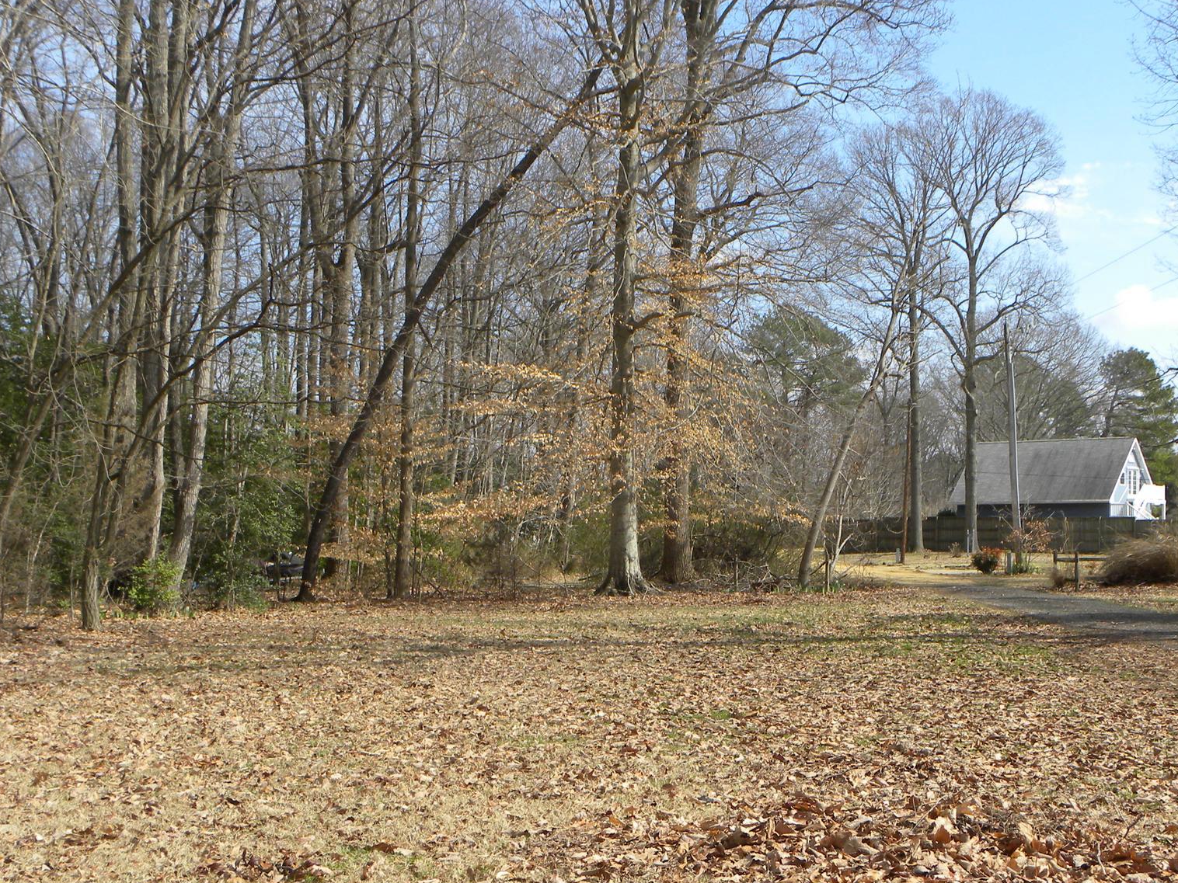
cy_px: 567
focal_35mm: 50
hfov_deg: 38.1
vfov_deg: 29.0
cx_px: 684
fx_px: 1702
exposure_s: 1/243
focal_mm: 6.6
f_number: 5.6
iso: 64
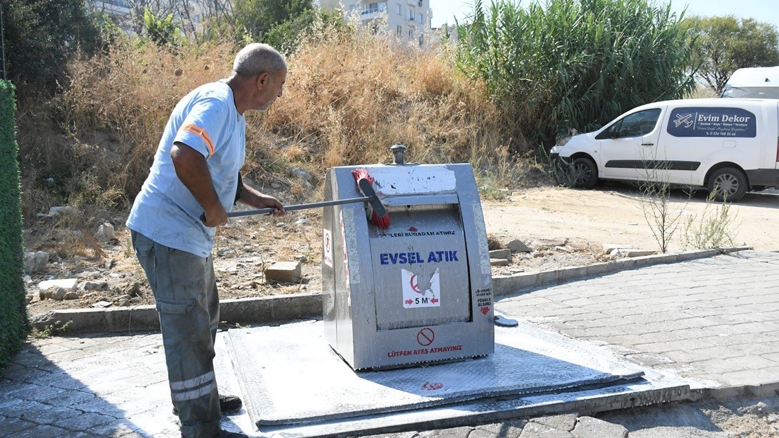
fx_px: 723
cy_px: 241
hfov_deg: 56.6
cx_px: 387
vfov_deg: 33.7
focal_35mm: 35
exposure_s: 1/6400
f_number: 5.6
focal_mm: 22
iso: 2000
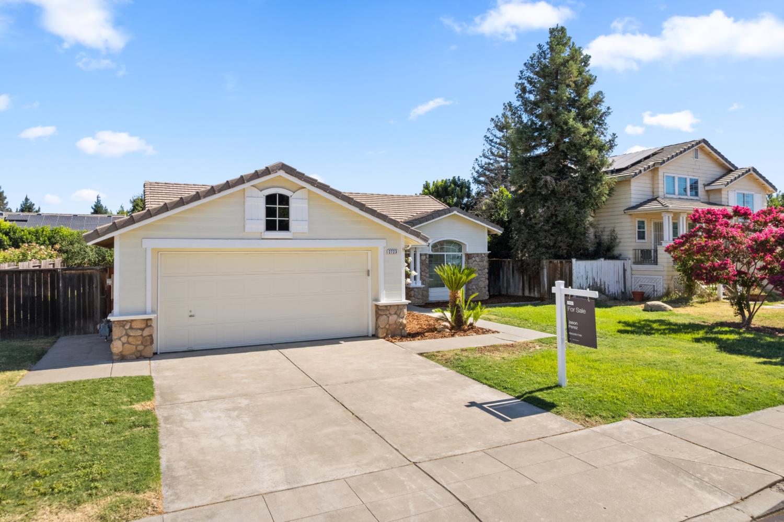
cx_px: 392
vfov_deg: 57.2
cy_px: 261
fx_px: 479
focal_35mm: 22
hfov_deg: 78.6
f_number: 2.8
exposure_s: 1/180
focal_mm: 8.38
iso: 110
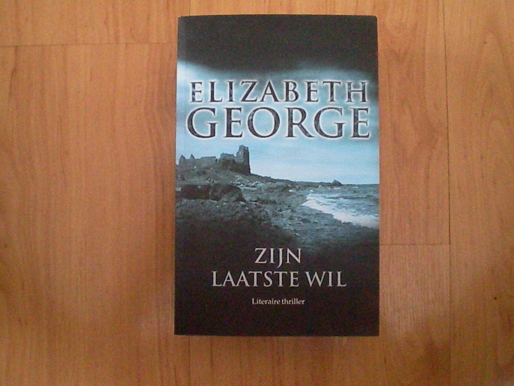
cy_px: 193
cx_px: 257
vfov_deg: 37.7
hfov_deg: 49.0
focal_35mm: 38
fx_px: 564
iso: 1800
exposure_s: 1/75
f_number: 3.1
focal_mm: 6.3
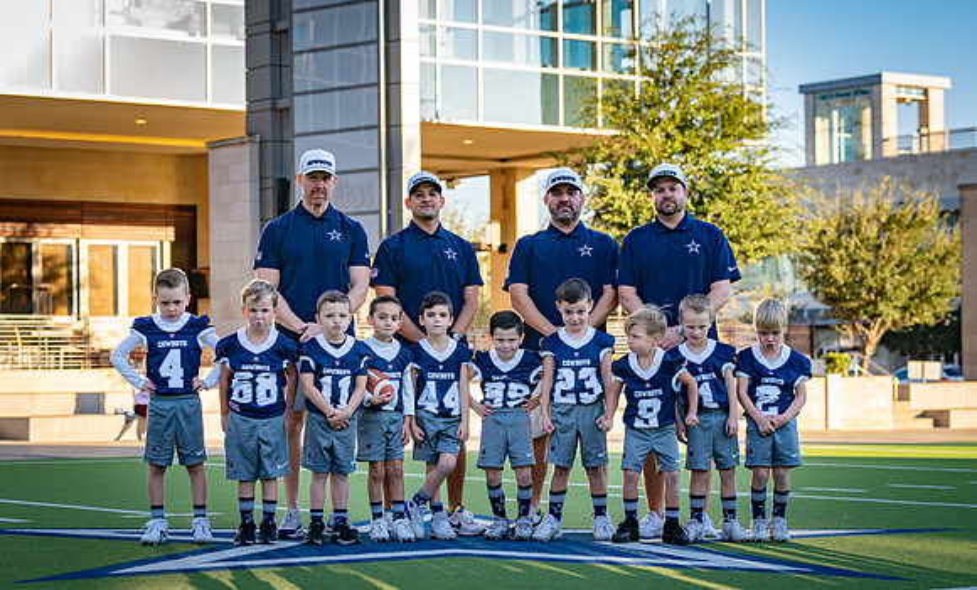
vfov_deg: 15.1
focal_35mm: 84
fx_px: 2222
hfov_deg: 24.8
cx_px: 467
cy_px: 328
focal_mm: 74
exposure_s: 1/320
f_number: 4
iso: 160
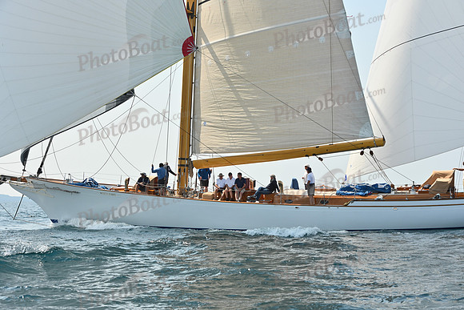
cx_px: 232
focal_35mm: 70
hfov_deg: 28.8
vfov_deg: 19.5
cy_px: 155
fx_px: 902
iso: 320
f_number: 7.1
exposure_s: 1/1000
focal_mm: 70
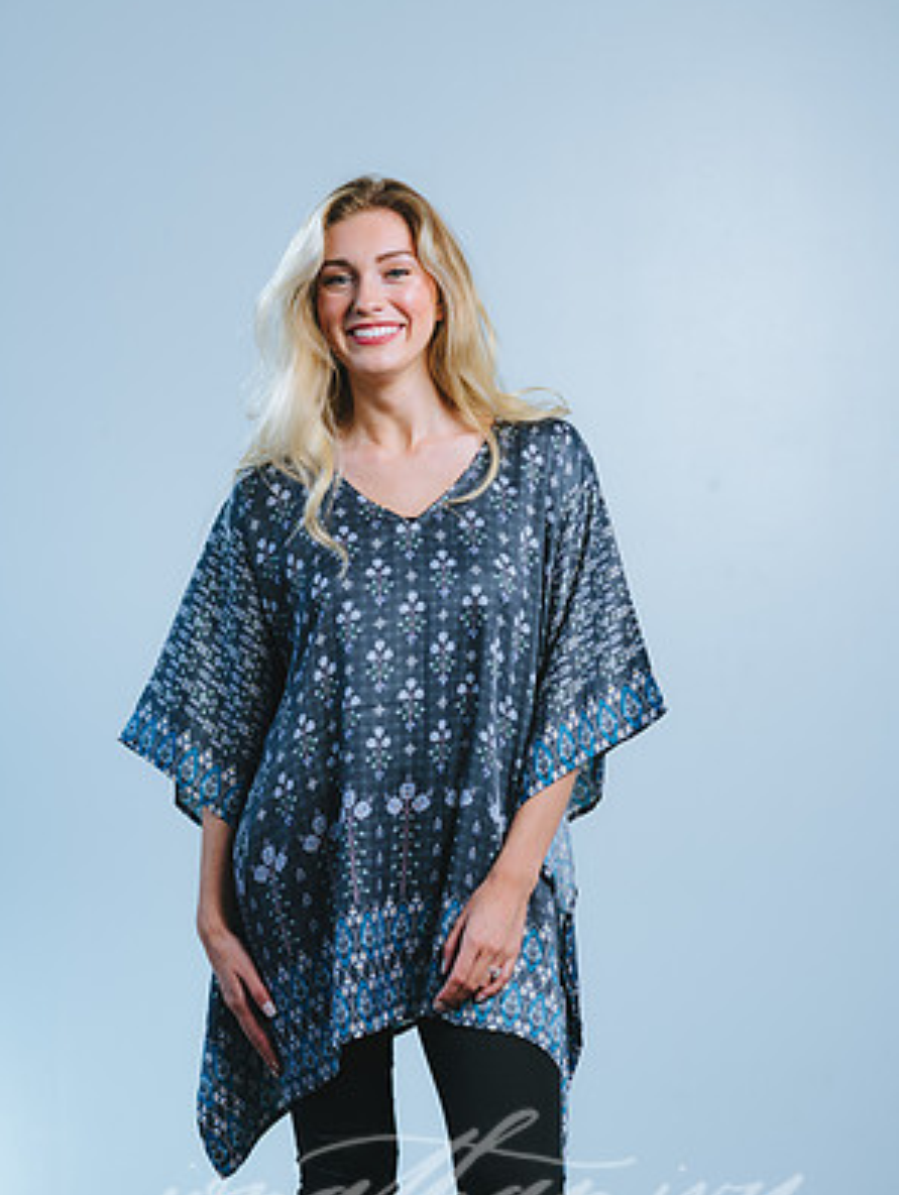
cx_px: 448
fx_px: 3215
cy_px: 641
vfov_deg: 21.1
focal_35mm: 93
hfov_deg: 15.9
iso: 100
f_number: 4
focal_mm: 85
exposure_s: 1/160
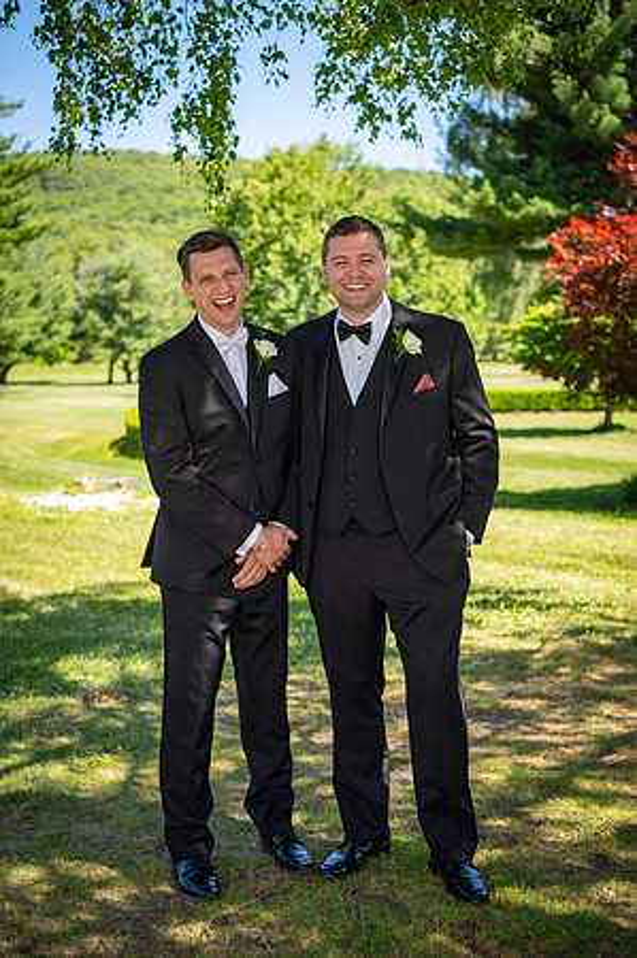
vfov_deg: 41.2
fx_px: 1277
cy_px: 479
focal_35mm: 48
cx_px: 318
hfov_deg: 28.0
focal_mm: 48
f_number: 3.2
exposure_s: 1/1250
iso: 100
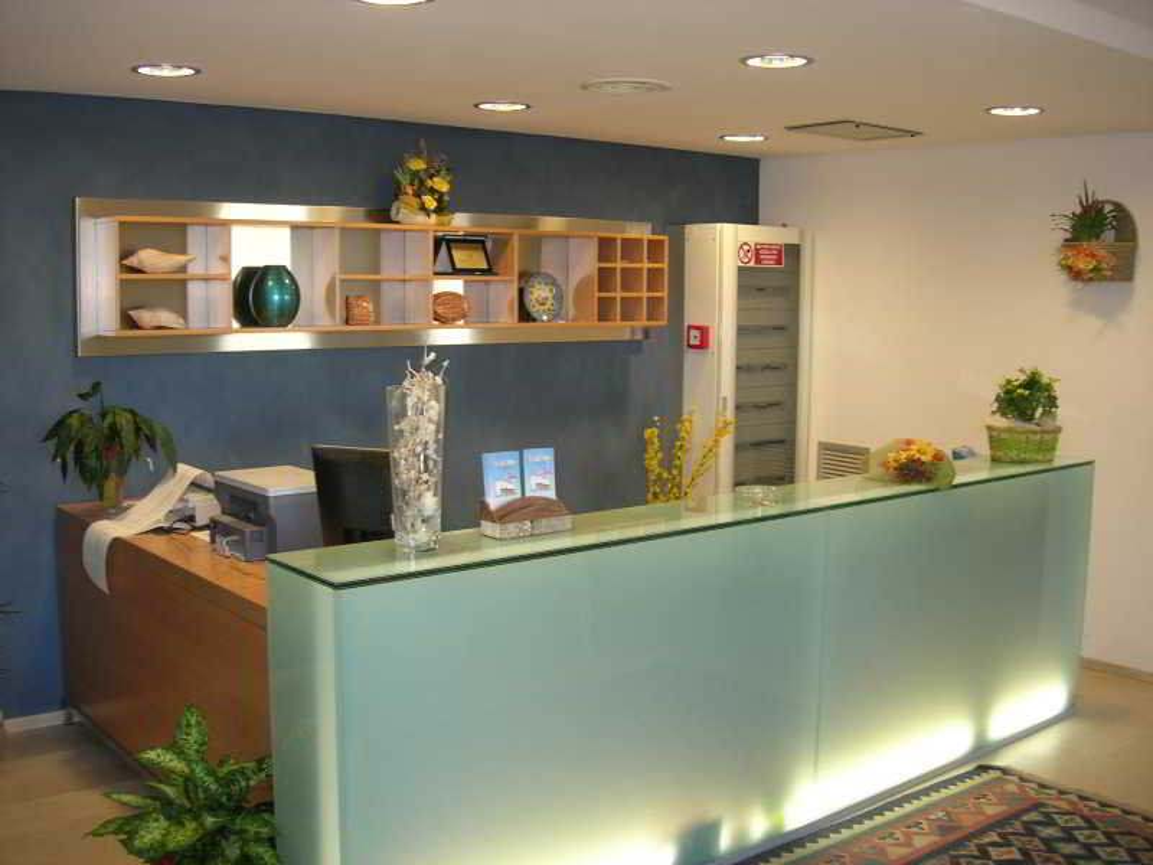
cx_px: 576
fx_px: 1266
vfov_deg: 37.7
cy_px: 432
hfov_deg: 49.0
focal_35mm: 38
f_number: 2.8
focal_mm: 7.8
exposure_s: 1/31.1
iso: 65
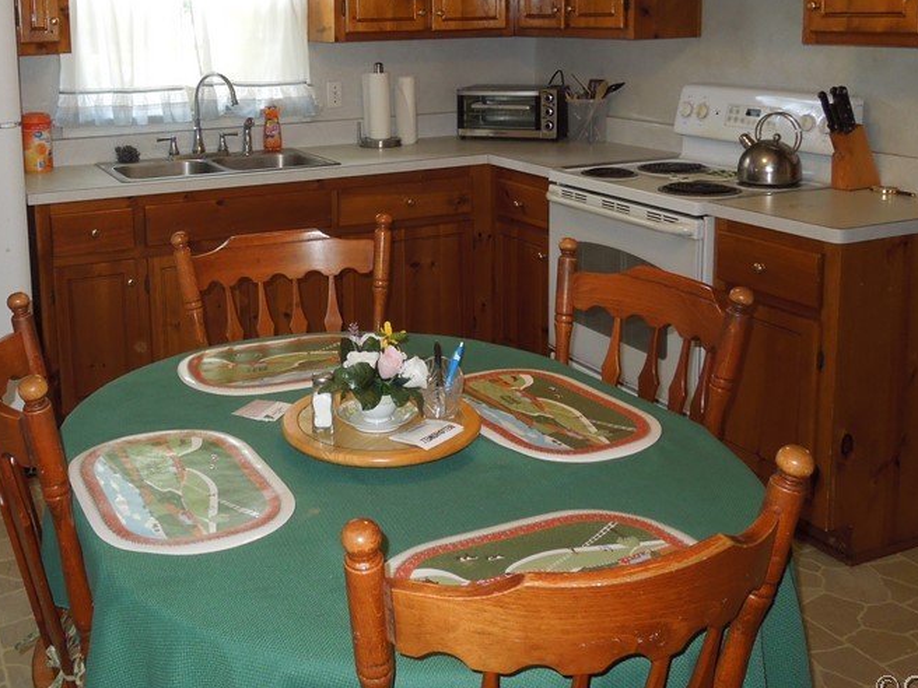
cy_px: 173
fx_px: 1034
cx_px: 319
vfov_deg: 36.0
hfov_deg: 47.2
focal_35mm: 39
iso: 220
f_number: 3.3
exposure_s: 1/30
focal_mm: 4.5
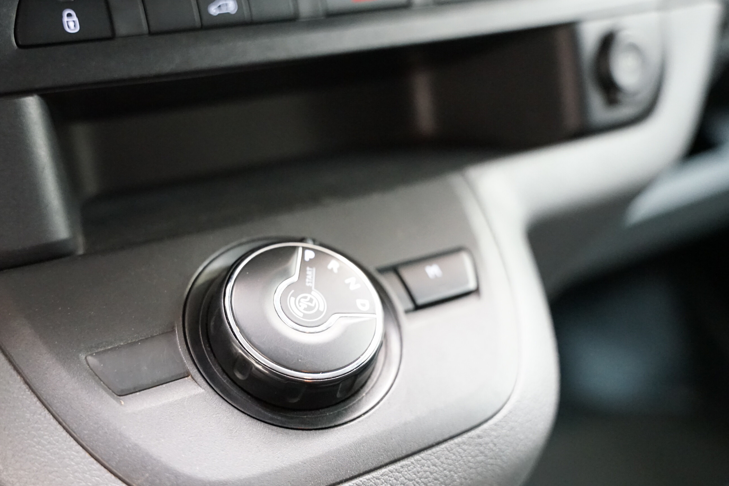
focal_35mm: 45
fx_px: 907
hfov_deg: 43.7
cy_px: 251
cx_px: 330
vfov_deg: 30.0
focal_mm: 38.7
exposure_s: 1/60
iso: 6400
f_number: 2.8
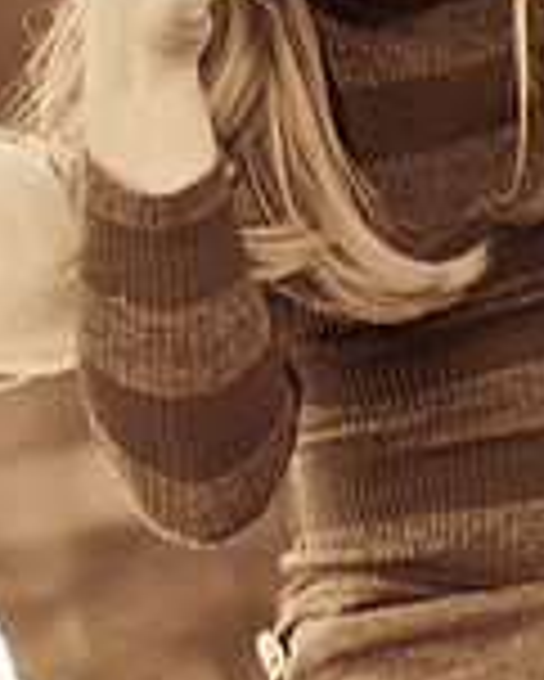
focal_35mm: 862
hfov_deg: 1.8
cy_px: 155
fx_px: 17331
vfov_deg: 2.2
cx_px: 63
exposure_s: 1/200
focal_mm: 160
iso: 400
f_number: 3.2
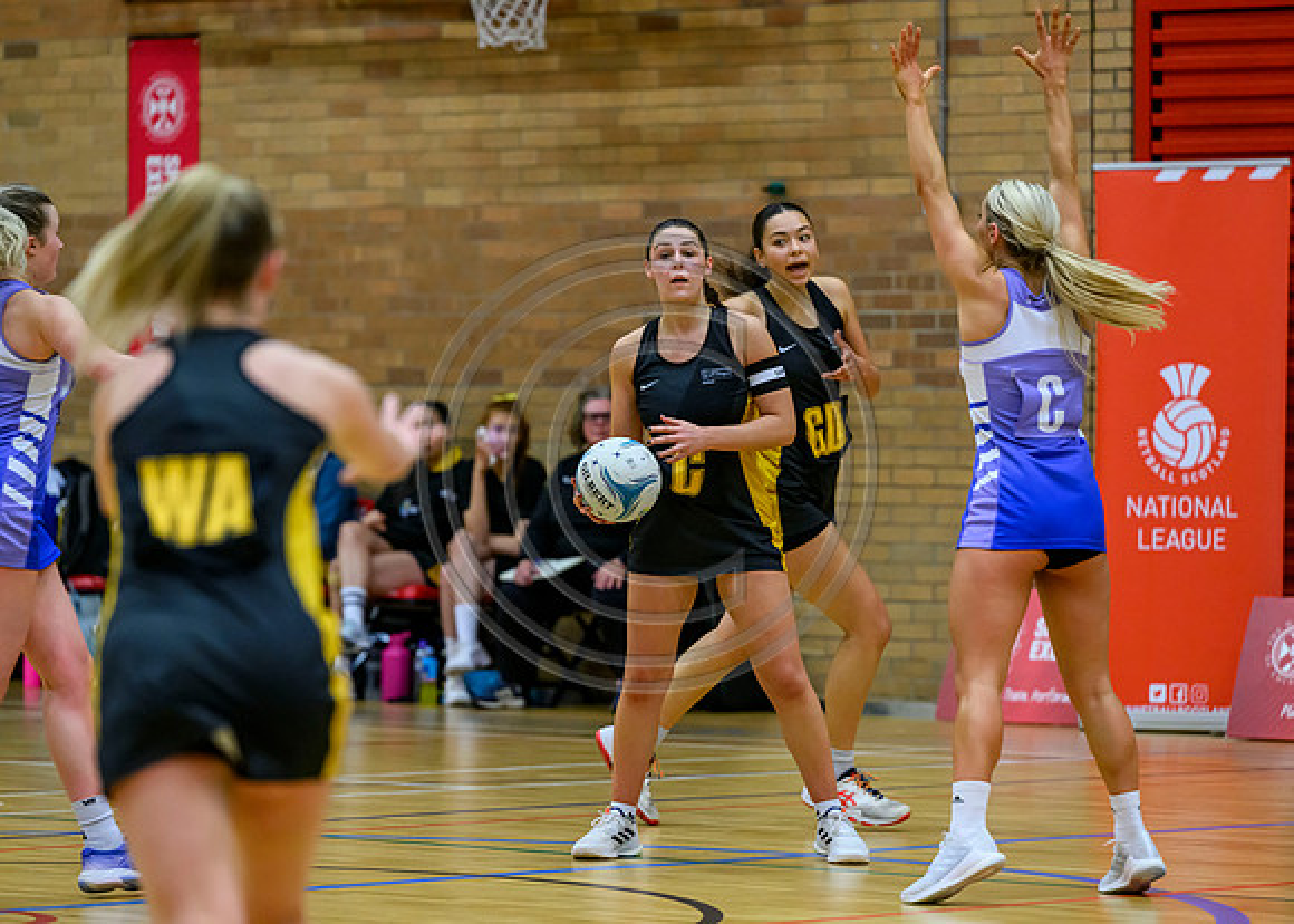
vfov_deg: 7.2
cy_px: 462
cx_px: 693
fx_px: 7312
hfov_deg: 10.1
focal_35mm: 199
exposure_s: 1/1000
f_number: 3.5
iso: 5000
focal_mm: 190
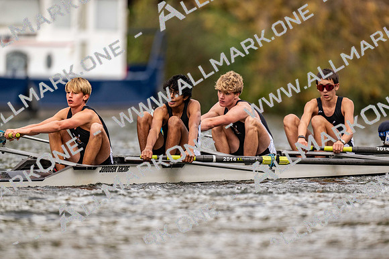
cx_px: 194
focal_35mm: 600
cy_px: 130
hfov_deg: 3.4
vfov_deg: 2.3
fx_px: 6481
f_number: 4
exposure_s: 1/2500
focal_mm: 600
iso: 800
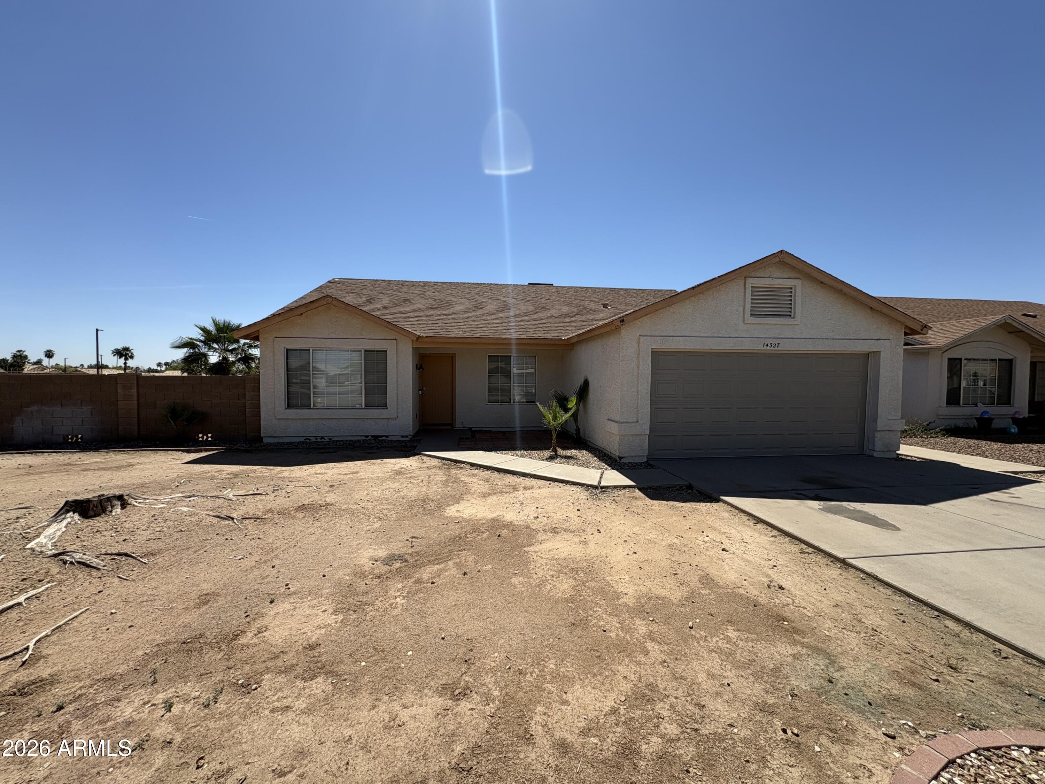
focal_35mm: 14
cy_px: 392
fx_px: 423
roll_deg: +0.3
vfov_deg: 85.7
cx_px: 522
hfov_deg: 102.1
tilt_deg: -1.1
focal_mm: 2.22
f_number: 2.2
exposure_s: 1/2273
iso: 50
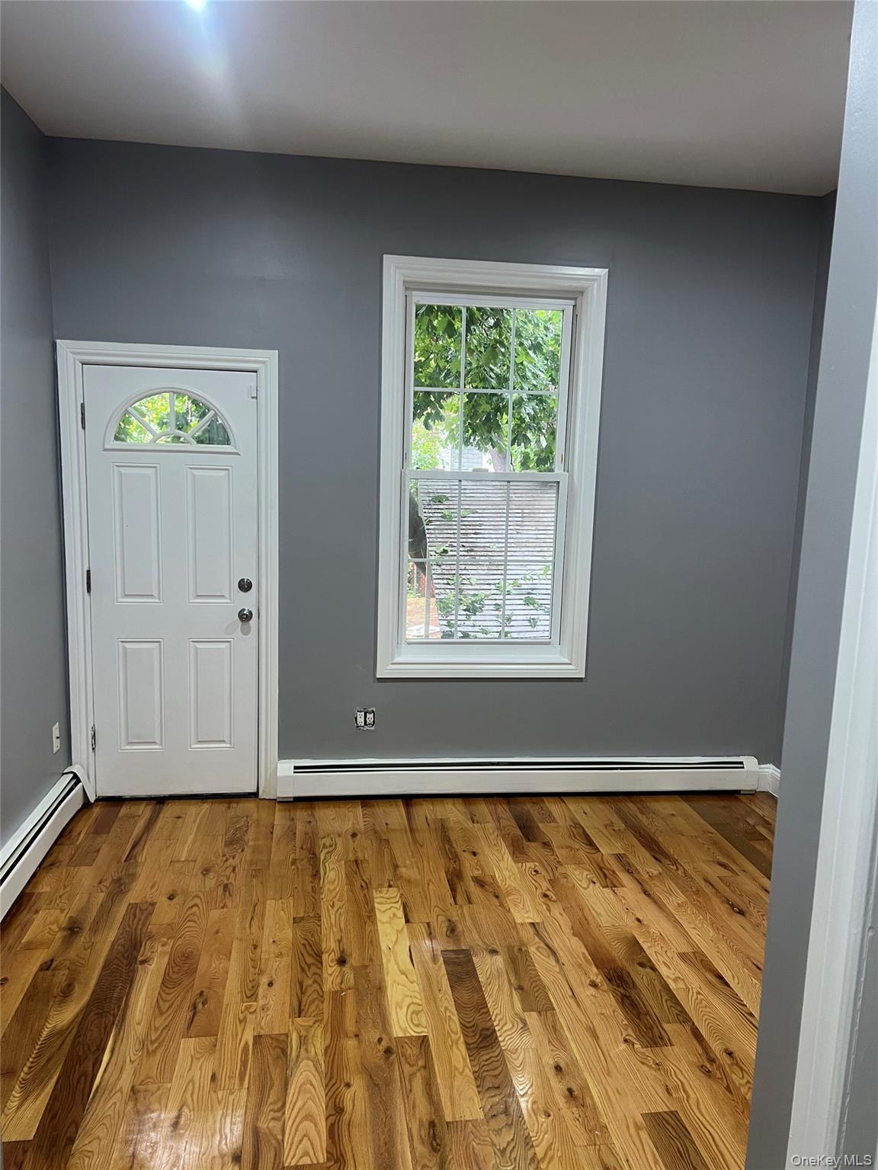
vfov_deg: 67.3
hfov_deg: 53.1
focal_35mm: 26
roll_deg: -1.9
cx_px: 439
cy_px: 585
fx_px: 879
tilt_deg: -8.0
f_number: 1.5
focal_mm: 5.7
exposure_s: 1/60
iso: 125
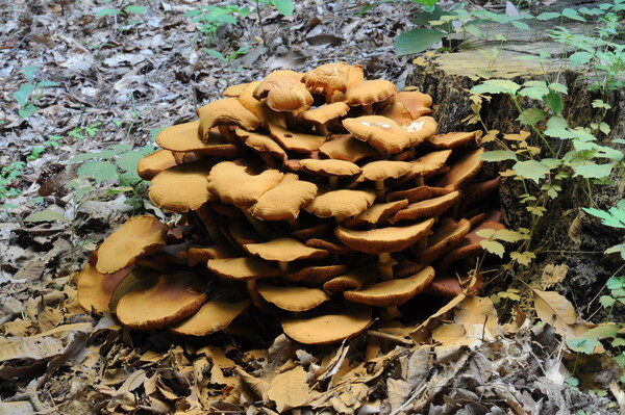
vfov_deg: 13.0
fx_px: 1821
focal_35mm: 105
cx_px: 312
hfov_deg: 19.5
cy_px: 208
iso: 400
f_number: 36
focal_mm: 105
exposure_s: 1
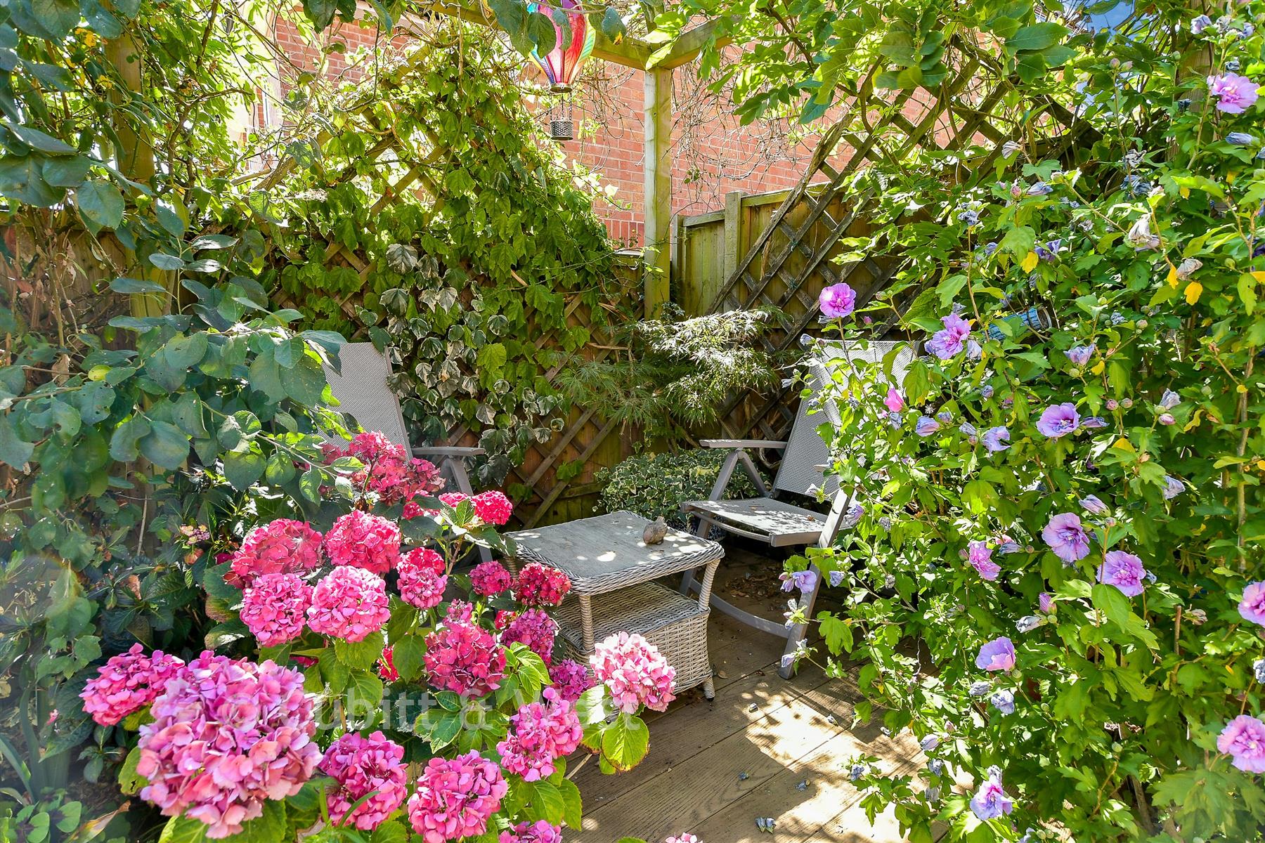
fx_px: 668
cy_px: 422
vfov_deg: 64.6
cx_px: 632
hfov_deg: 86.9
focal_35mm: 19
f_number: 8
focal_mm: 13
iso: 160
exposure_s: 1/25
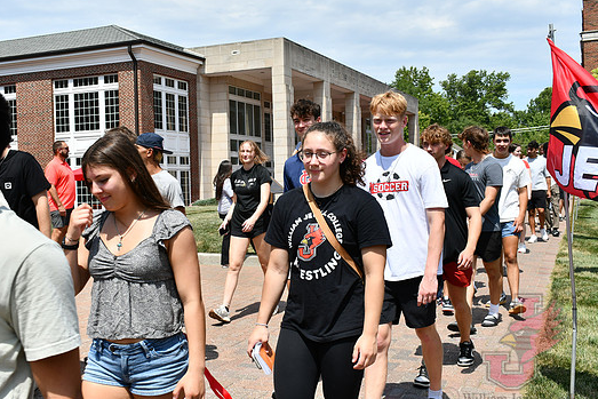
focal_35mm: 41
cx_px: 282
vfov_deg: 32.6
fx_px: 681
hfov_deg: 47.4
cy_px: 204
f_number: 9
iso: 100
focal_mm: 25
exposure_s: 1/320
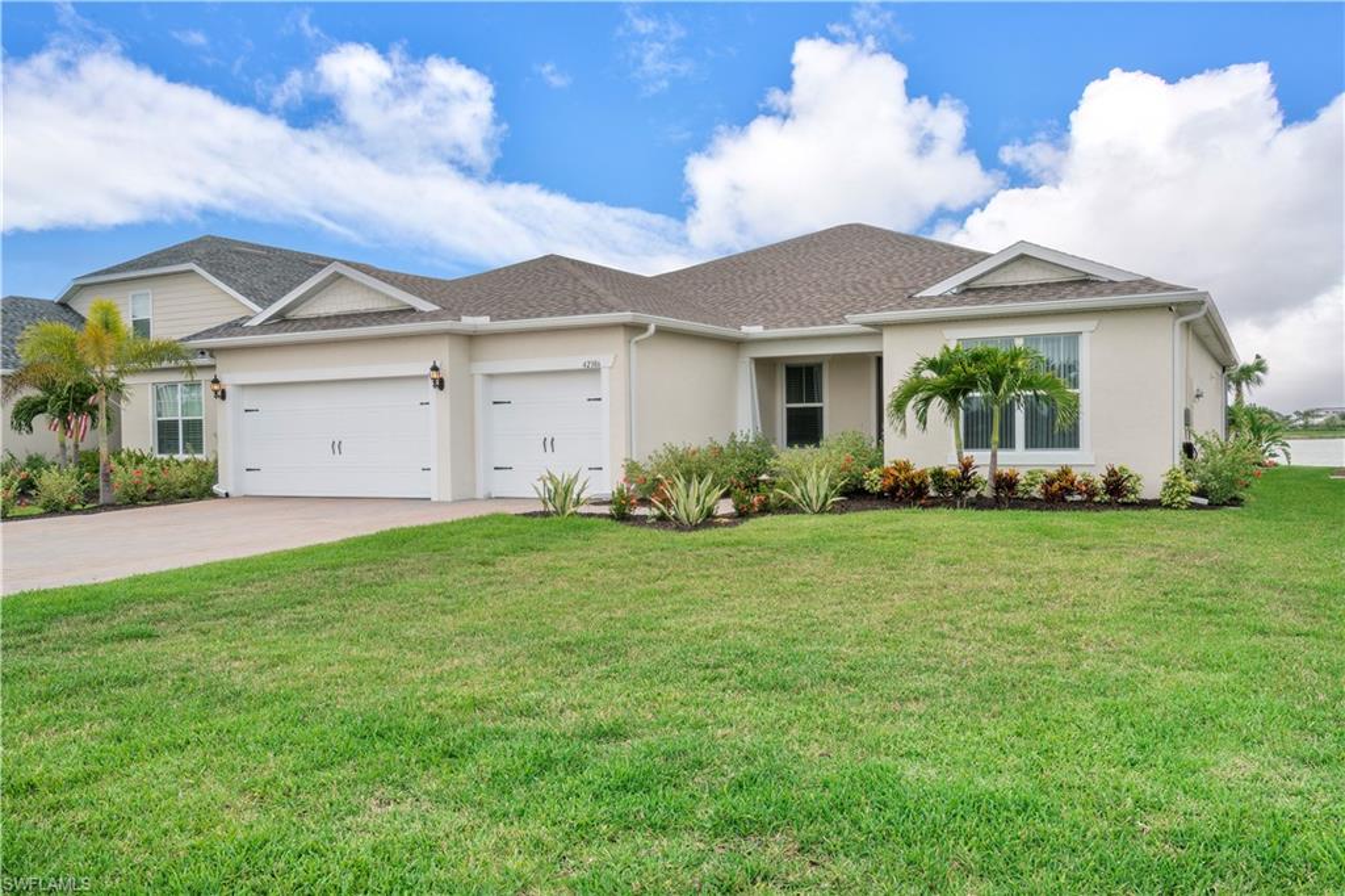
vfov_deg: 44.9
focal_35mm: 29
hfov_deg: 63.7
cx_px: 672
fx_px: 1083
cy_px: 448
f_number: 11
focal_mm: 29
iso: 320
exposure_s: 1/500
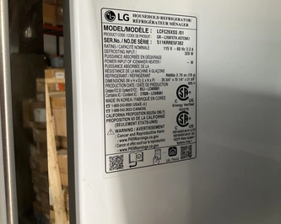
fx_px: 283
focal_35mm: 34
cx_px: 159
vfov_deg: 43.2
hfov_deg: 52.7
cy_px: 99
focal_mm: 3
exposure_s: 1/79
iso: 64
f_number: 1.8
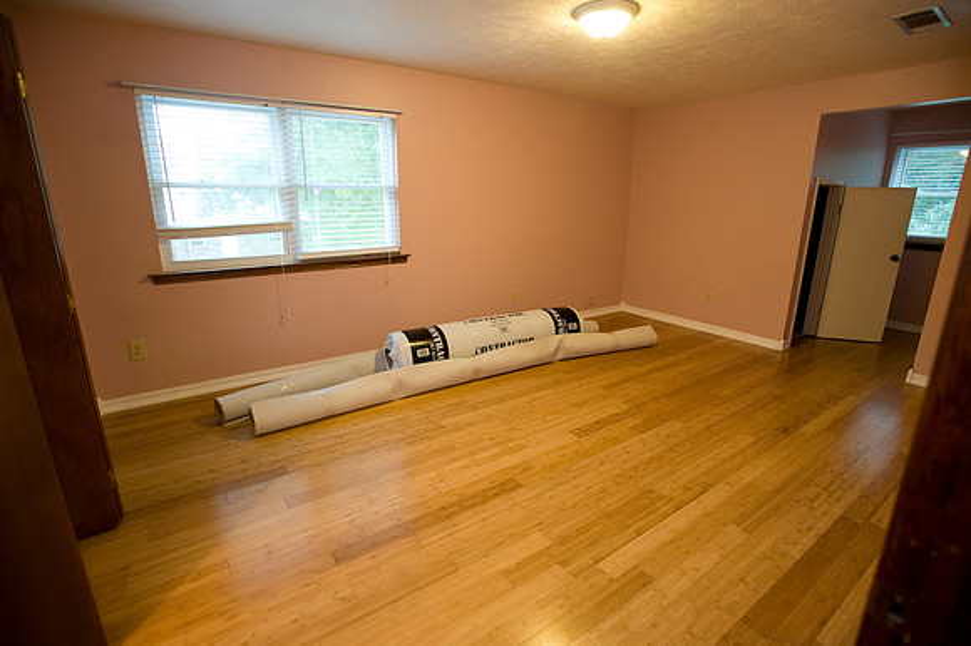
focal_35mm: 17
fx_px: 458
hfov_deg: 93.3
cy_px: 323
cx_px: 486
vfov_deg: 70.4
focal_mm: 17
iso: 1250
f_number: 4
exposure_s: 1/30
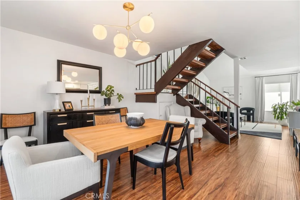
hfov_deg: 100.4
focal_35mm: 15
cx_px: 150
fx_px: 125
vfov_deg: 77.3
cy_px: 100
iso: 320
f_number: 7.1
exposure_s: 1/13
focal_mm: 10
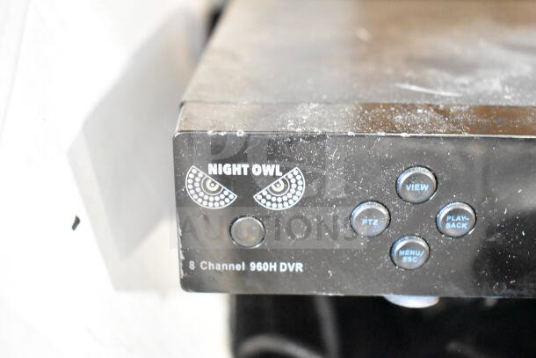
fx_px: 670
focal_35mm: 45
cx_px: 268
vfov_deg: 29.9
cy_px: 179
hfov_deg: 43.6
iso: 12800
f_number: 4.2
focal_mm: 30
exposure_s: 1/50
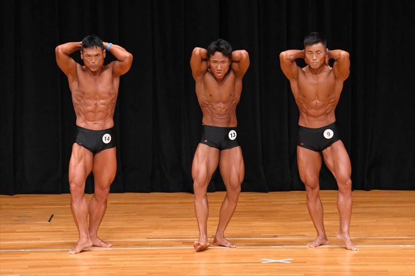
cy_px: 138
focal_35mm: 255
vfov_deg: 5.4
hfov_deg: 8.1
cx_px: 208
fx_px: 2938
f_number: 5.6
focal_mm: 170
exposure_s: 1/400
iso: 4000
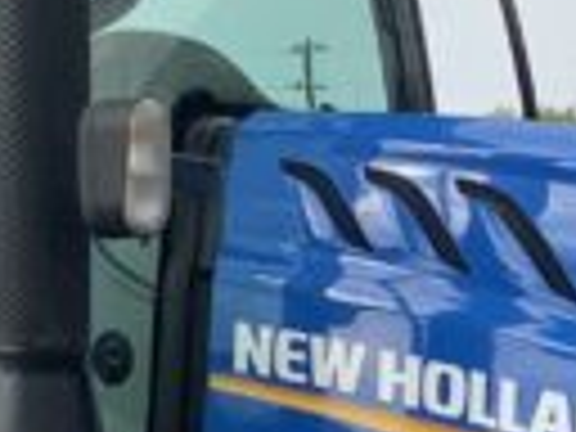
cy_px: 504
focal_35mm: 232
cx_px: 531
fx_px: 3860
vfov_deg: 6.4
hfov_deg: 8.5
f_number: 1.8
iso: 16
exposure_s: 1/1015
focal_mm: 3
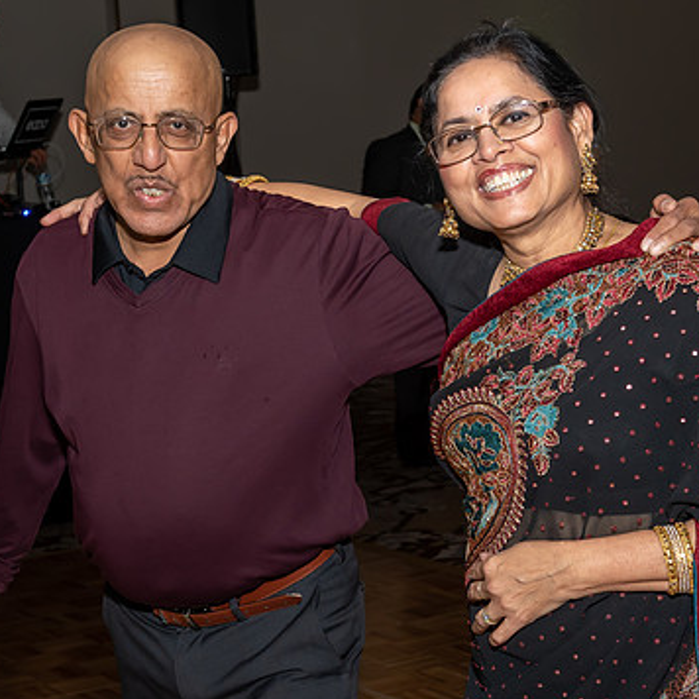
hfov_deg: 18.9
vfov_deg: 18.9
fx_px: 2102
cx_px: 370
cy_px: 362
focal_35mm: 92
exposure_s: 1/250
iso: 400
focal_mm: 31
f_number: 5.6
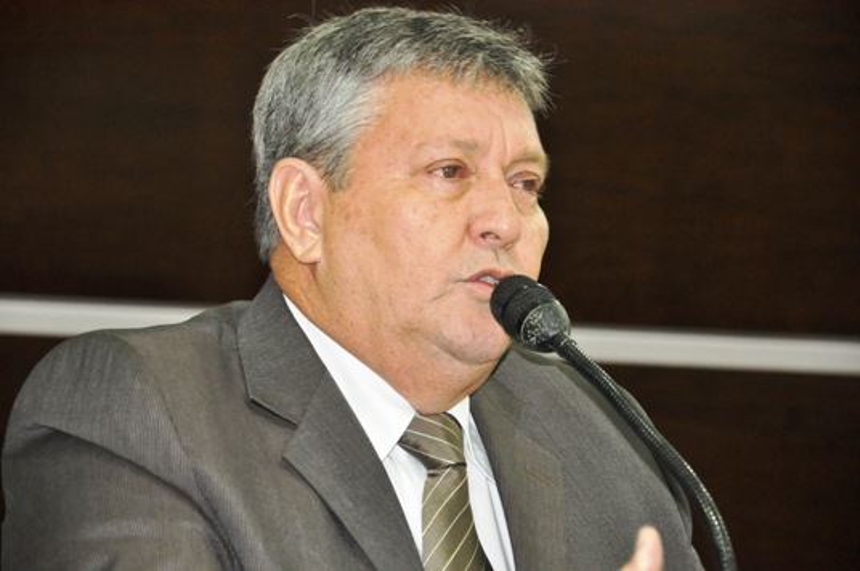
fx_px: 3758
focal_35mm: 158
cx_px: 430
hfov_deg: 13.1
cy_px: 286
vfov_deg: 8.7
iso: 2500
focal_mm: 105
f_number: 5.6
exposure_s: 1/60
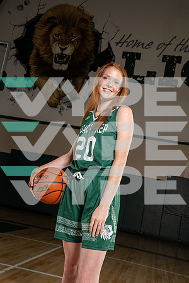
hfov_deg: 31.9
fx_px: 331
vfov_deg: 46.4
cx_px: 94
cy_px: 142
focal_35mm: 42
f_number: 7.1
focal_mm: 42
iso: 320
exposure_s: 1/250
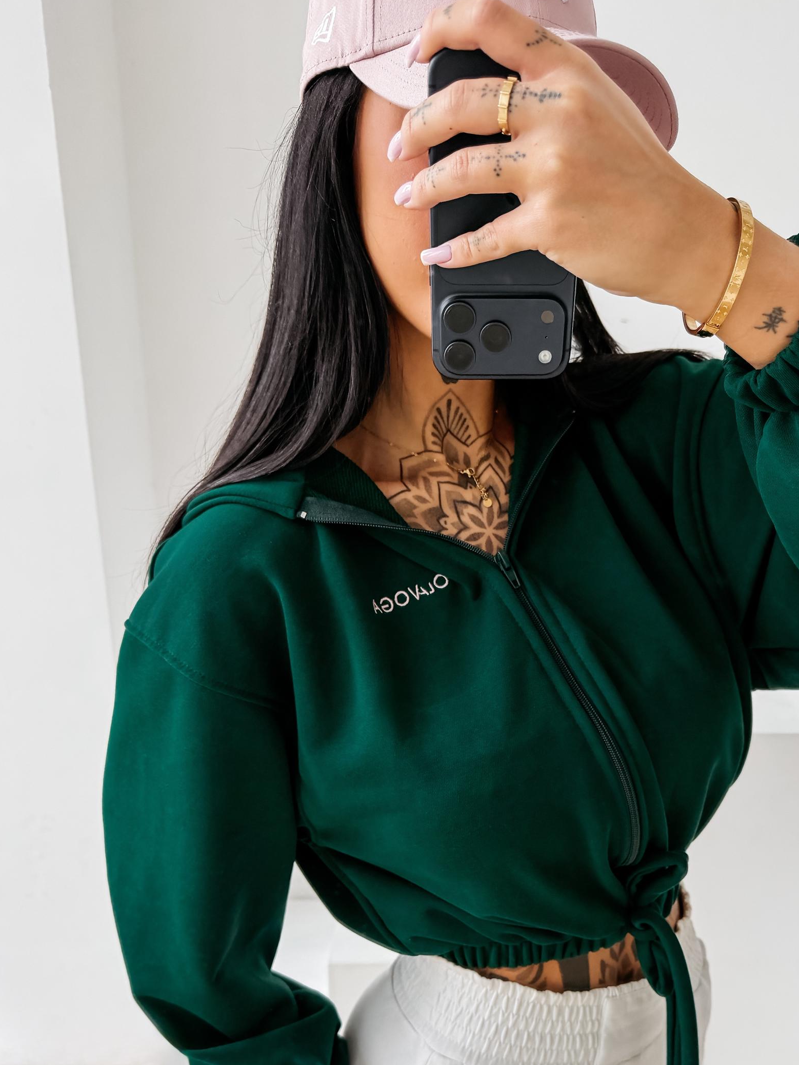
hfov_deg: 42.7
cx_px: 481
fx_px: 1015
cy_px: 719
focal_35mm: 33
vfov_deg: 54.1
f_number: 1.8
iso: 200
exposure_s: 1/120
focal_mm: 6.76
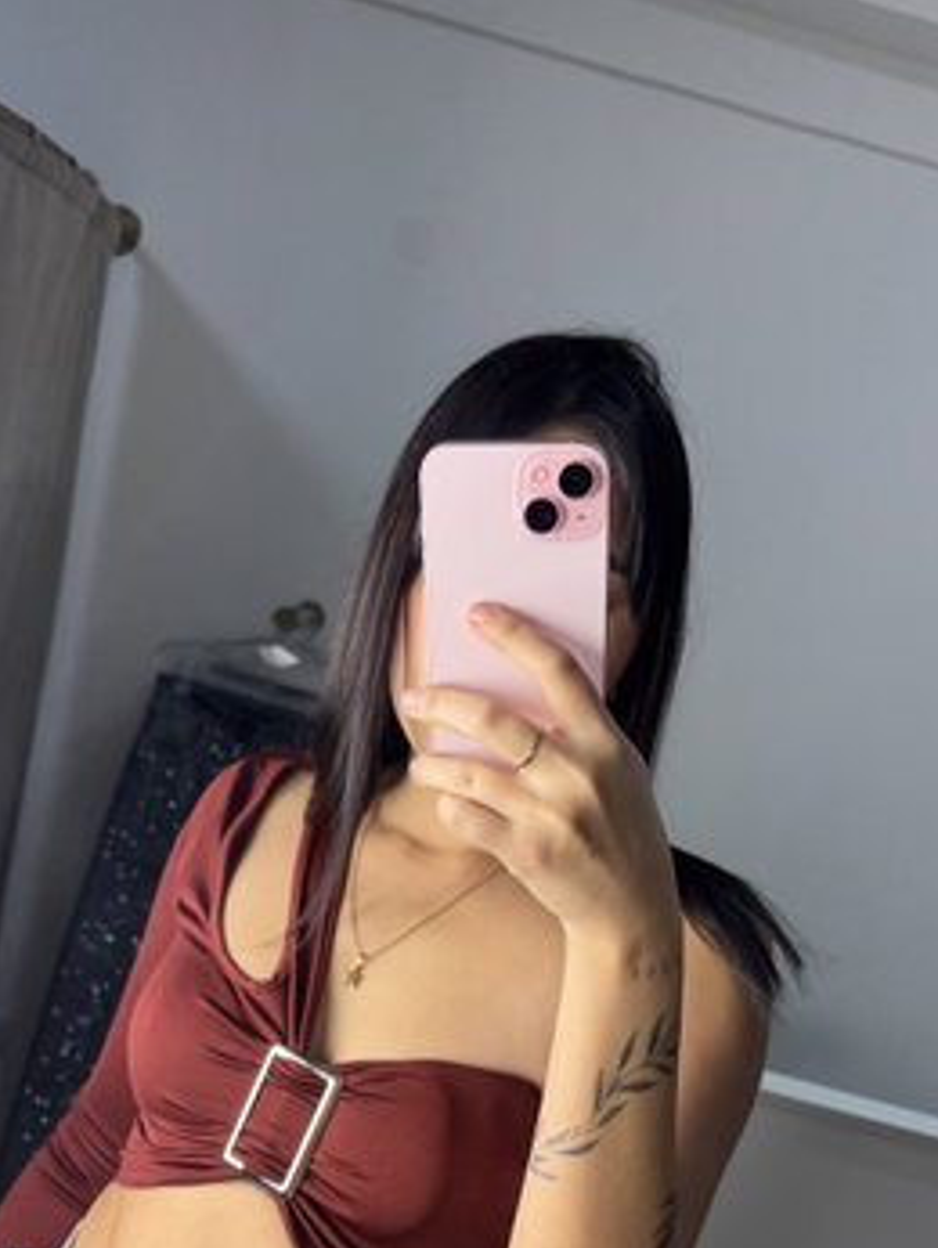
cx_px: 455
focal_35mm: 40
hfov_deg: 36.0
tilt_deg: -21.0
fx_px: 1443
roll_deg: -16.5
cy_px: 954
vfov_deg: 45.0
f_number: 1.6
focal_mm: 5.96
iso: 40
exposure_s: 1/249
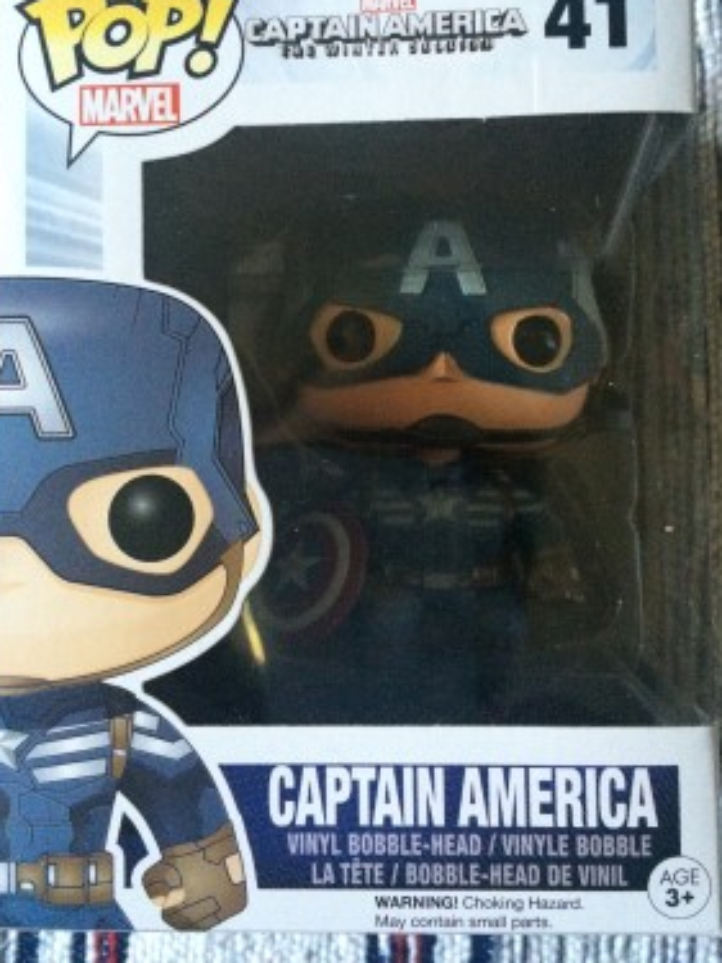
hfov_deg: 42.9
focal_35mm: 33
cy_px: 433
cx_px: 380
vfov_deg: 55.3
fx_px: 918
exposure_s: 1/17
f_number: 2.2
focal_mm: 4.15
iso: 400
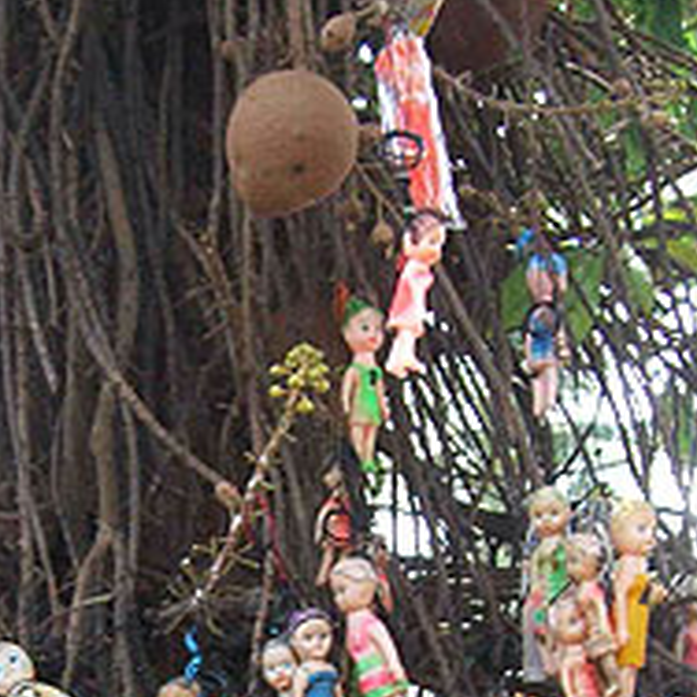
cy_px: 767
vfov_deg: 18.0
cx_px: 148
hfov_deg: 18.5
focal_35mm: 93
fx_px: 2119
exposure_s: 1/160
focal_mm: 6.2
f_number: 2.7
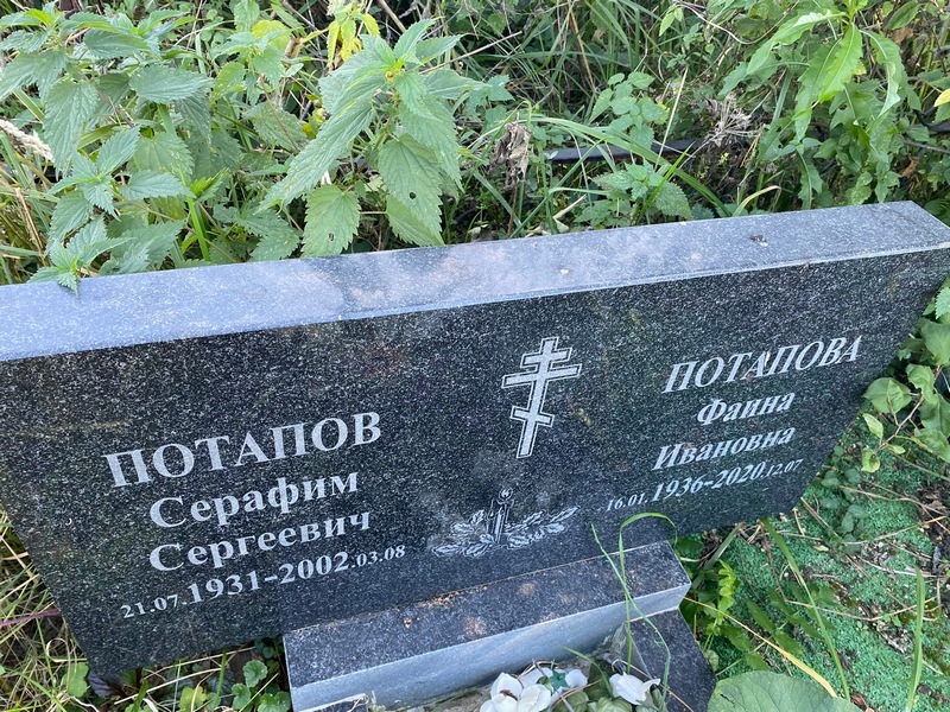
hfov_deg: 67.3
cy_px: 356
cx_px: 475
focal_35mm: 26
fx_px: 714
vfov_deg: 53.1
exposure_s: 1/121
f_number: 1.8
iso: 100
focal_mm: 4.25
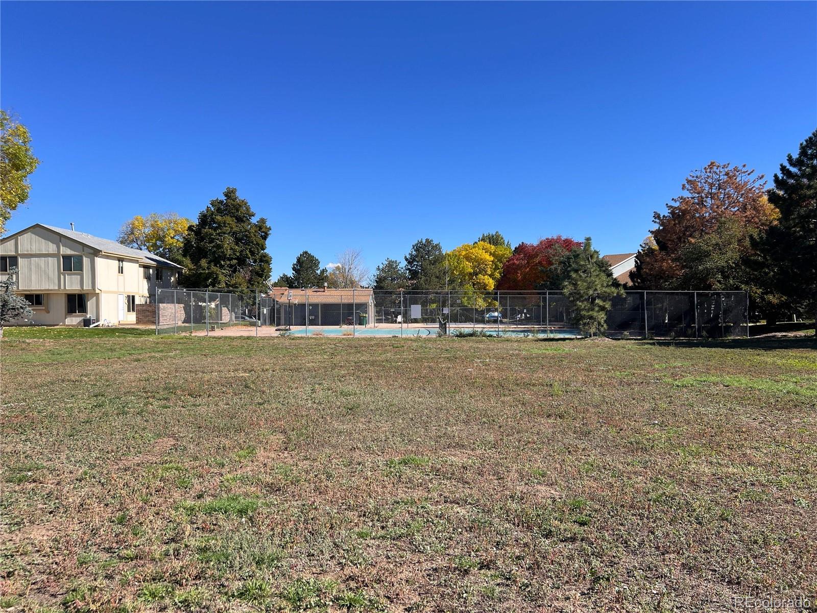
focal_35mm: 26
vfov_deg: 53.1
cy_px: 306
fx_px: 614
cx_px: 408
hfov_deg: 67.3
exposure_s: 1/3356
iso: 50
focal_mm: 5.7
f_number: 1.5
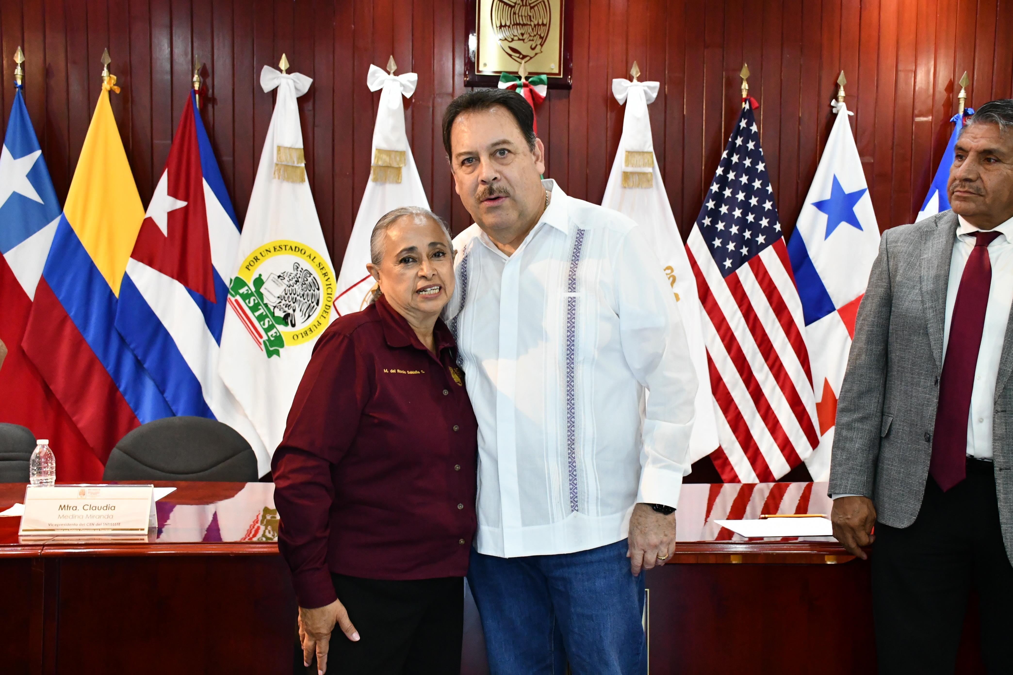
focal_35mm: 39
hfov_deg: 49.6
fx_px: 1097
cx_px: 506
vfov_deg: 34.2
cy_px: 338
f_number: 6.3
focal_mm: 26
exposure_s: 1/60
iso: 4000
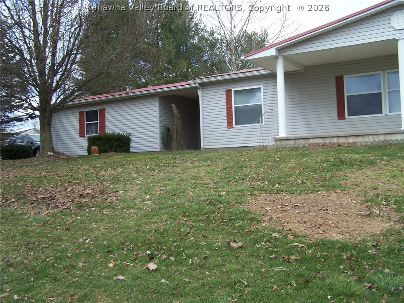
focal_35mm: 38
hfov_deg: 49.0
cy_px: 152
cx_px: 202
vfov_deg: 37.7
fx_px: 443
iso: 80
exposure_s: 1/500
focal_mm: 6.3
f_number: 2.8
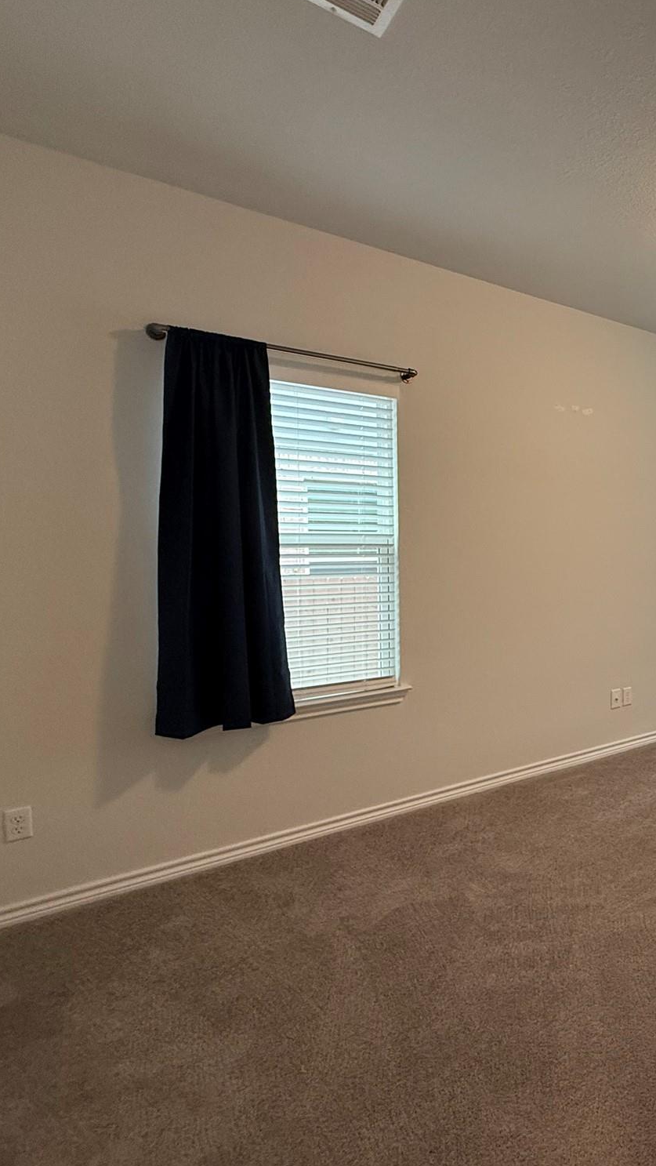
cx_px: 645
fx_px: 649
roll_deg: -0.2
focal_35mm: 21
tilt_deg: -1.4
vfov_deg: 83.8
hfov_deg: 45.8
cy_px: 568
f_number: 2.2
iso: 250
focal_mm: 2.22
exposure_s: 1/60
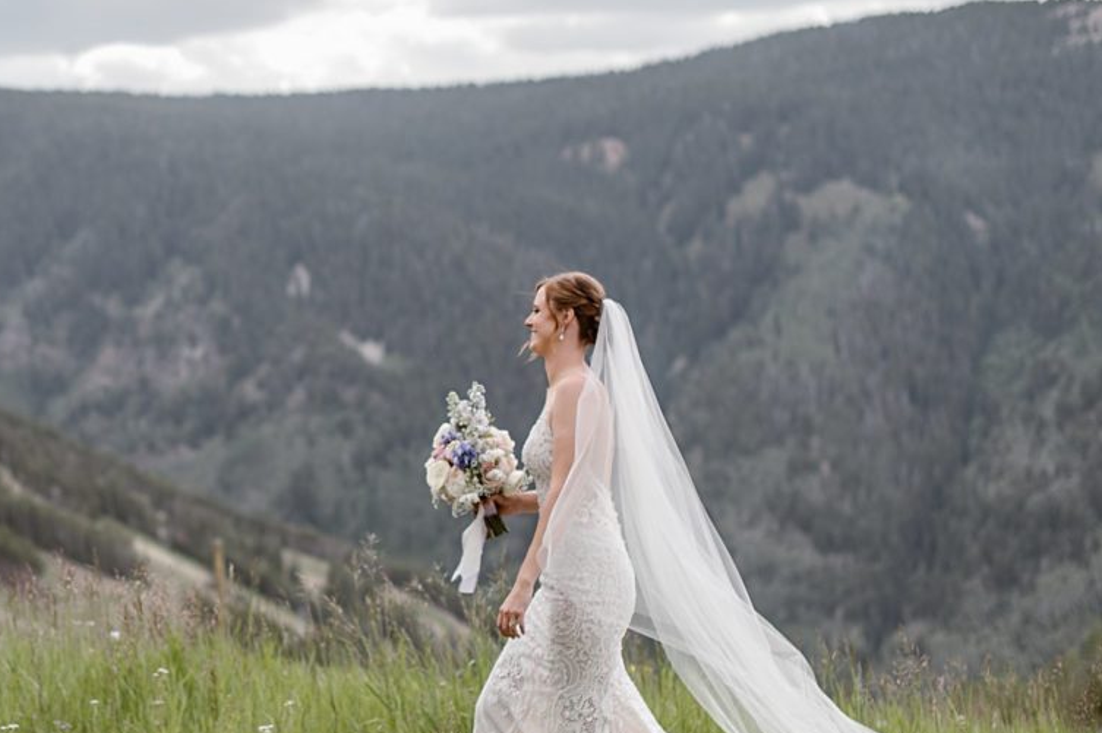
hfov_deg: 19.8
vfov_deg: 13.4
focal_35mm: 102
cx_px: 195
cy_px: 297
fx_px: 3120
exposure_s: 1/1250
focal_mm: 50
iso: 100
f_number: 2.2
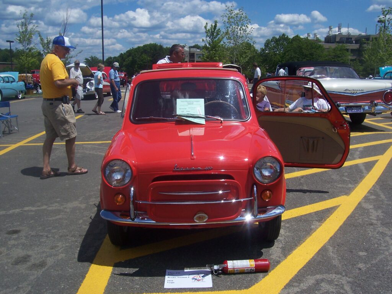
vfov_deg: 41.8
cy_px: 147
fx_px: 385
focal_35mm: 34
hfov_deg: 54.0
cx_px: 196
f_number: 5.6
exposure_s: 1/1000
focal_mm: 5.6
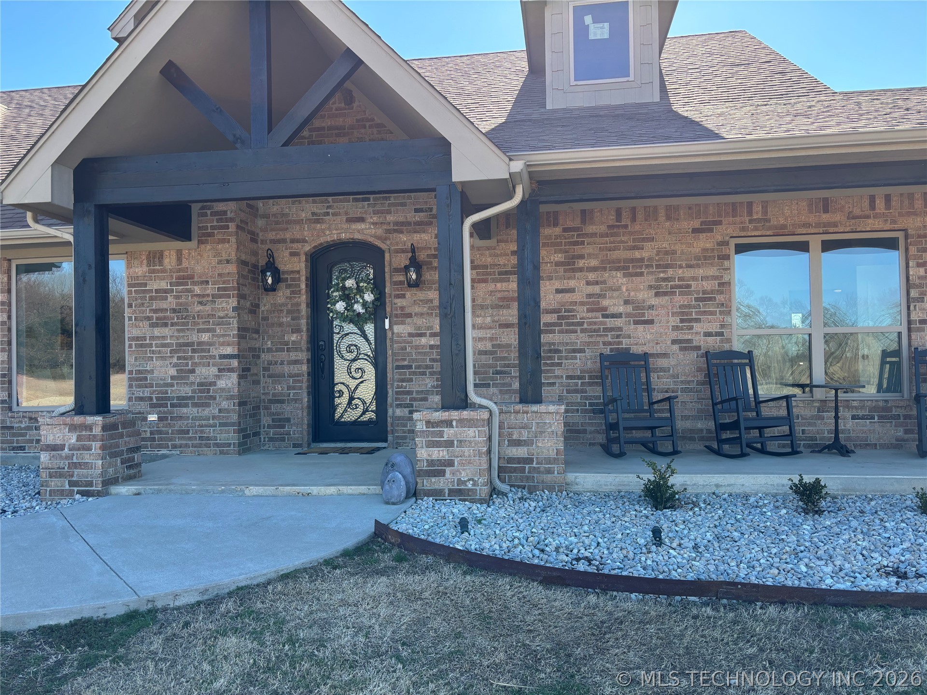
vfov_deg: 53.1
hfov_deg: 67.3
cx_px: 464
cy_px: 348
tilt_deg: +1.0
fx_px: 696
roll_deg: +0.8
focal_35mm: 26
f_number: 1.6
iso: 50
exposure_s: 1/684
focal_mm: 5.96
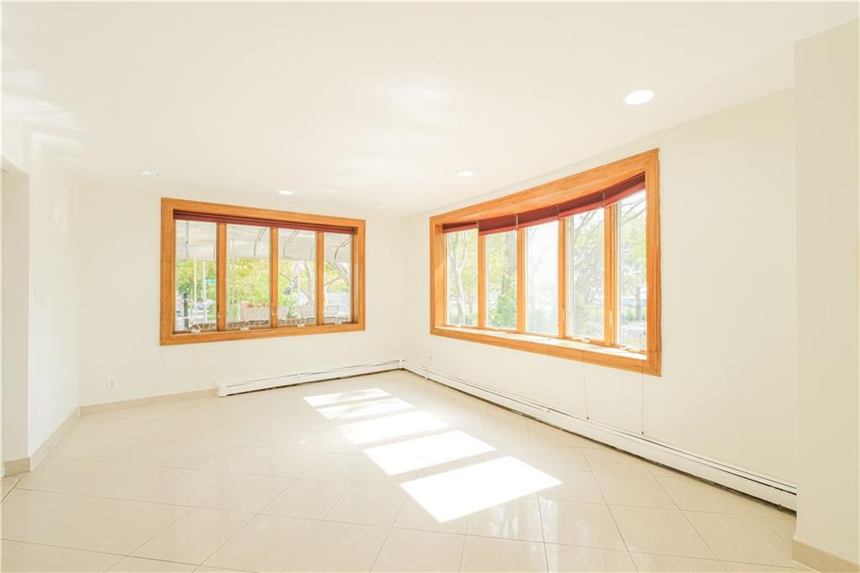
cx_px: 430
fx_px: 358
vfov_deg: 77.3
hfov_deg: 100.4
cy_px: 286
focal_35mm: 15
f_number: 8
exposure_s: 1/60
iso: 800
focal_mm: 10
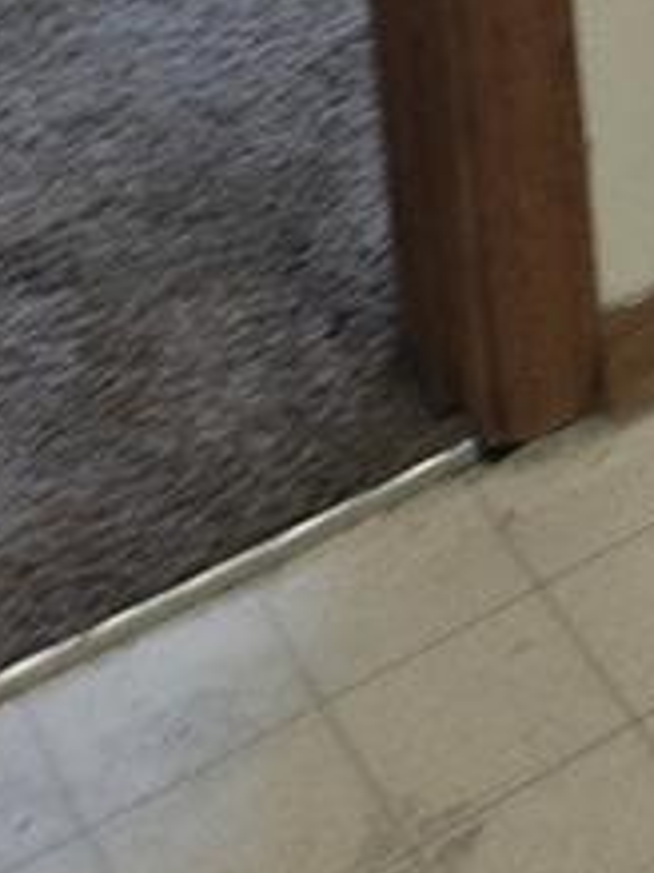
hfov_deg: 9.8
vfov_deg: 12.5
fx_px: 3177
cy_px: -1164
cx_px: 1767
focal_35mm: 126
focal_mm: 5.4
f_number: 1.8
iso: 80
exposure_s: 1/60
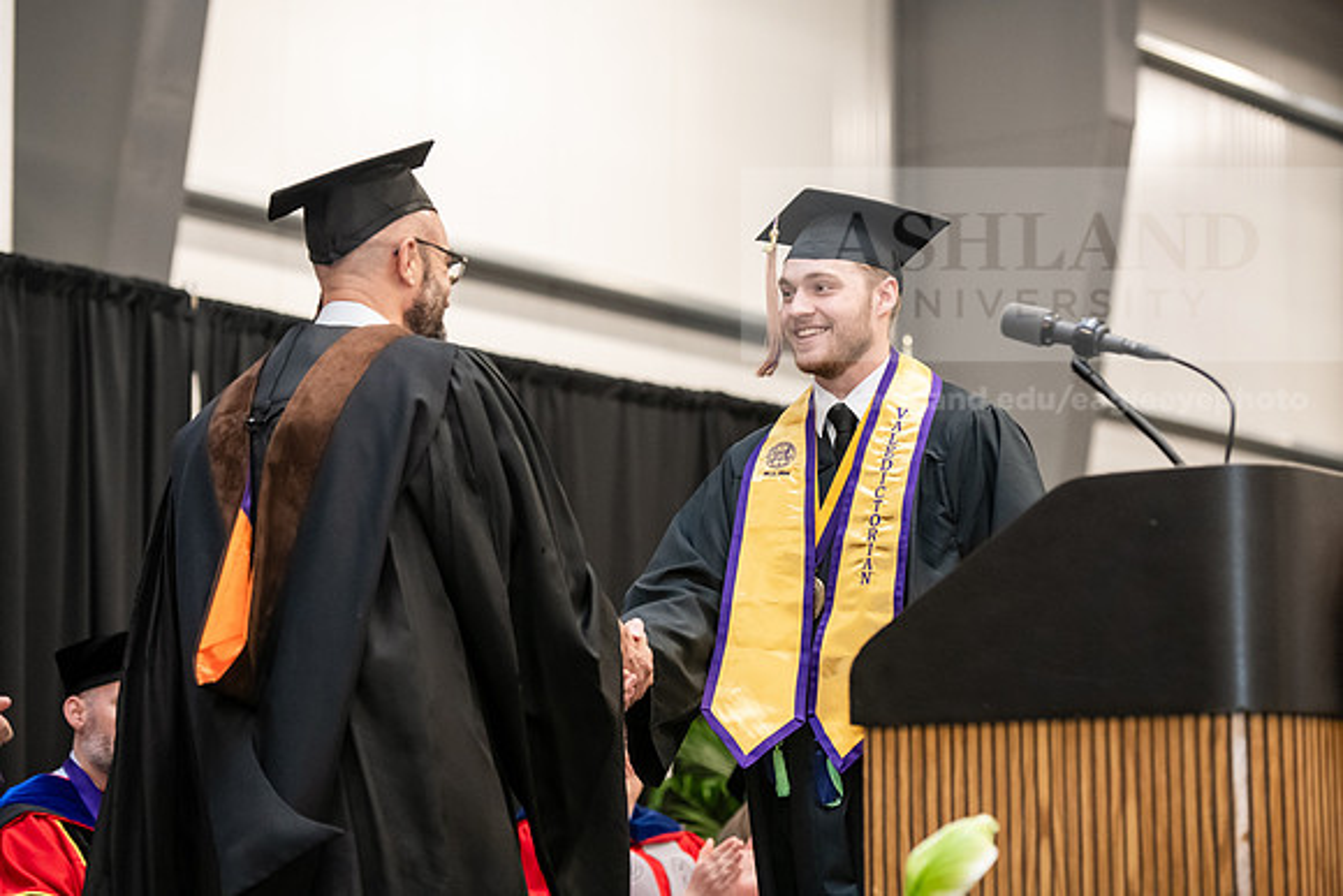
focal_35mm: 102
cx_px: 672
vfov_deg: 13.4
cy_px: 448
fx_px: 3806
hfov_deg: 20.0
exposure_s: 1/200
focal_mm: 102
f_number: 3.5
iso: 3200
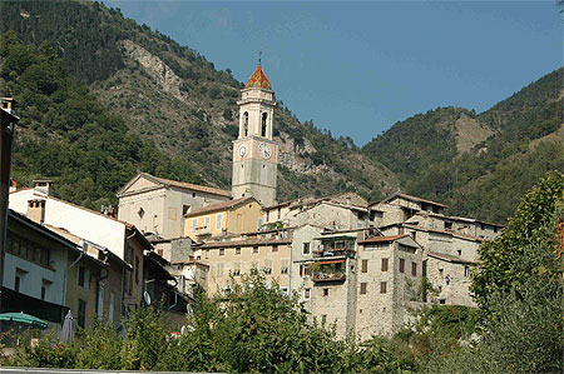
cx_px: 282
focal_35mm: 105
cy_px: 187
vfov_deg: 13.0
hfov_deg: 19.5
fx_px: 1643
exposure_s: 1/400
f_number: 10
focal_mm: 70
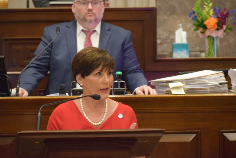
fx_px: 1230
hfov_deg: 11.0
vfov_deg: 7.3
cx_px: 118
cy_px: 79
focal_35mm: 188
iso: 6400
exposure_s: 1/40
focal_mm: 125
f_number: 4.8
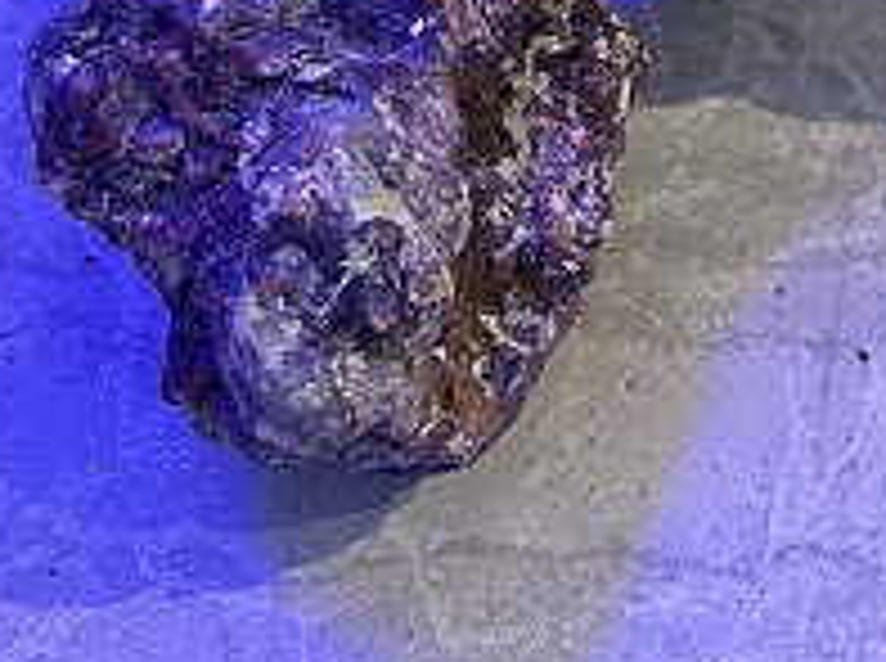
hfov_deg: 20.6
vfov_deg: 15.6
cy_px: -376
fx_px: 2197
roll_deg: -2.1
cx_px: 1187
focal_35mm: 86
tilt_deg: -41.0
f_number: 1.5
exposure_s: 1/50
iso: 250
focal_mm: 5.7
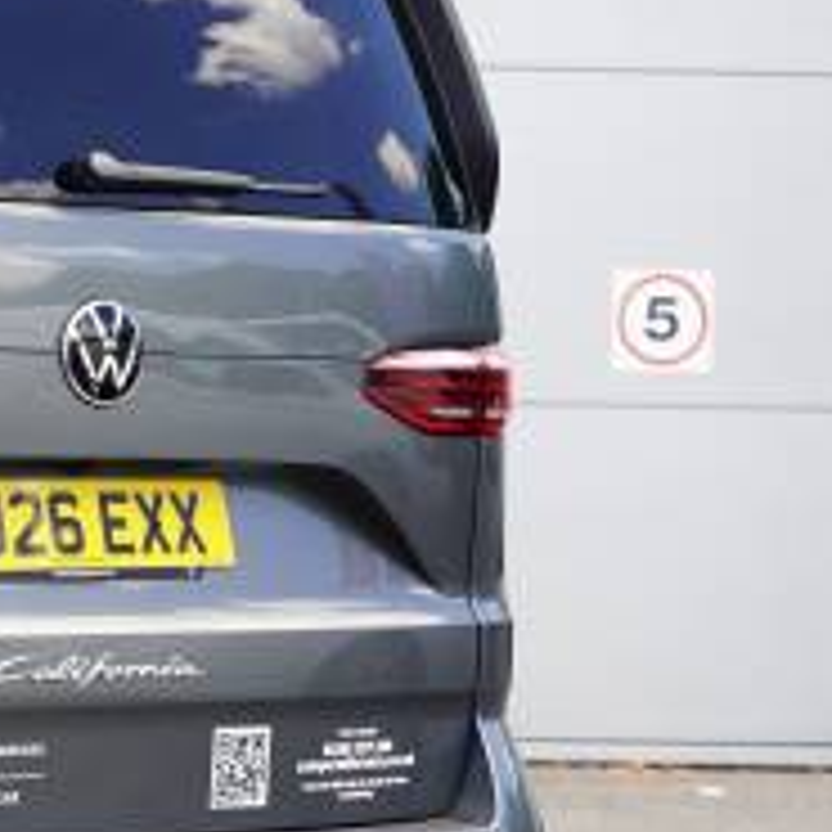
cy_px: 400
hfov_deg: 11.7
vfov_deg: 12.5
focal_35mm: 140
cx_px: -580
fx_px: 3800
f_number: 4
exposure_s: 1/60
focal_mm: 47.6
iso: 100
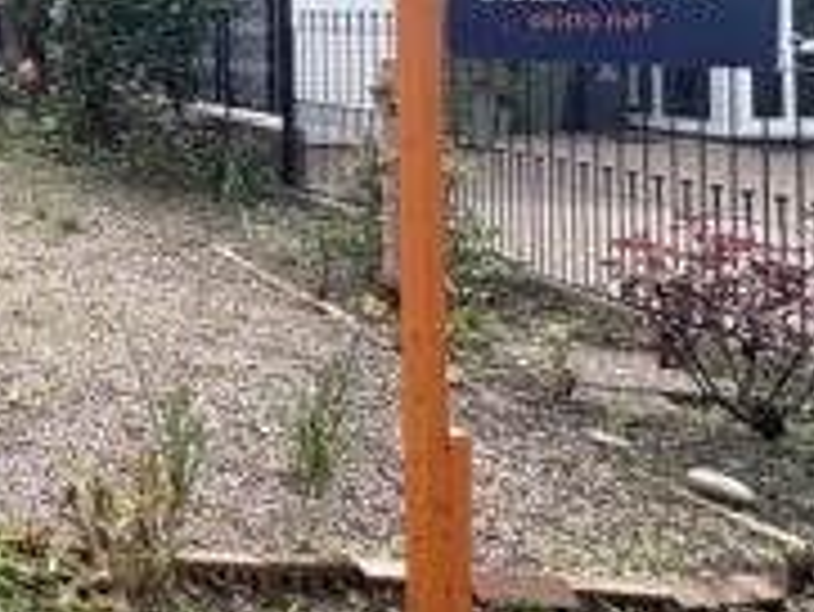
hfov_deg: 27.1
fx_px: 1059
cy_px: -2
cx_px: -447
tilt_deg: +0.1
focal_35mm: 45
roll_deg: +0.8
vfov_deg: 30.0
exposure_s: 1/921
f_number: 2.2
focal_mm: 2.22
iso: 64
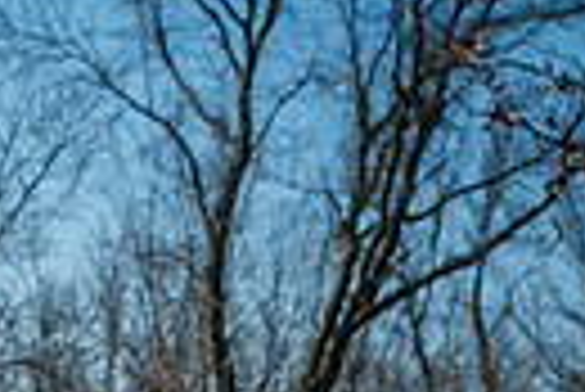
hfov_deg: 8.5
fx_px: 3693
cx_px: -688
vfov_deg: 6.0
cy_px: 669
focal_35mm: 227
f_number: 11
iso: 400
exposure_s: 1/640
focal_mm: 51
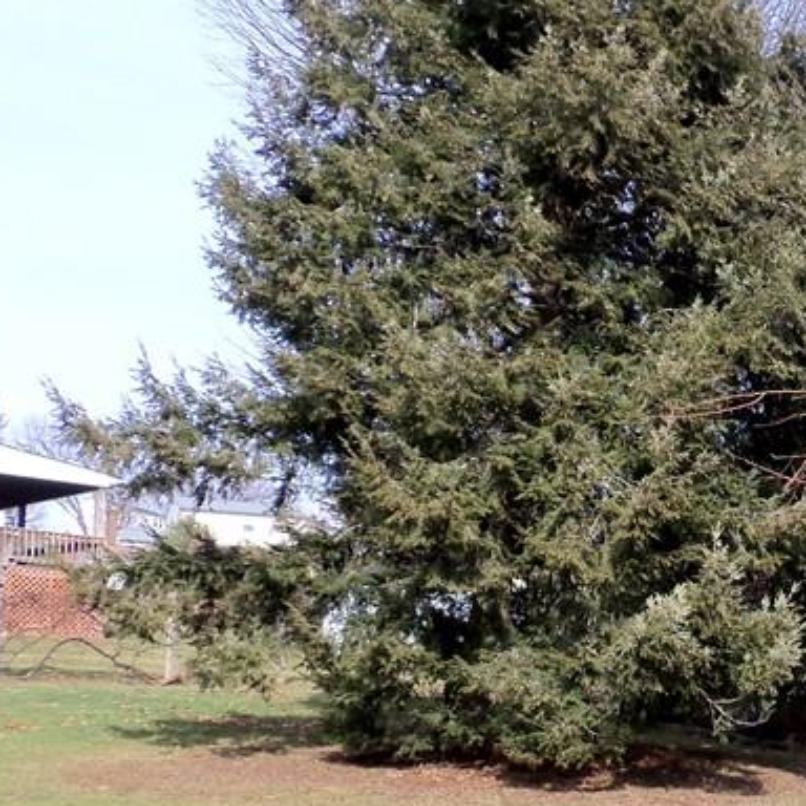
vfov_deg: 25.6
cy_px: 659
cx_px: 984
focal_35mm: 66
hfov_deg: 23.7
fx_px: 1739
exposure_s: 1/640
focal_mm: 5.1
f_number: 3.3
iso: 64
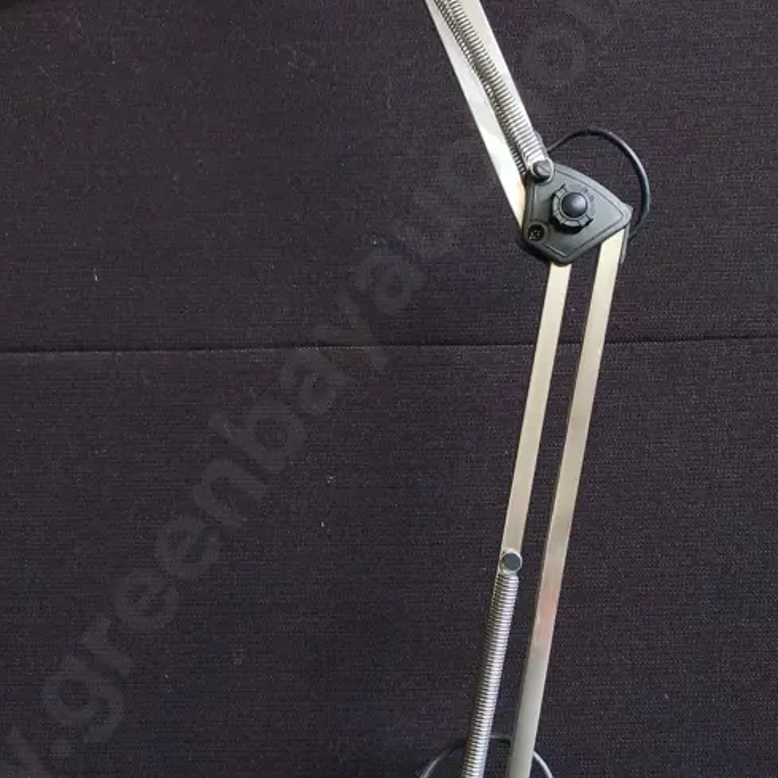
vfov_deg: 33.9
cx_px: 356
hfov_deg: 34.0
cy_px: 318
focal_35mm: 50
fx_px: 1271
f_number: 2
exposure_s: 1/100
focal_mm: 2.87
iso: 200
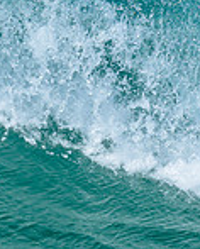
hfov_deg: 0.4
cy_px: -7
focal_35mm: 4068
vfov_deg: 0.5
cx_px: 259
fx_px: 30037
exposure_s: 1/2000
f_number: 6.3
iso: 360
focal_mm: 800
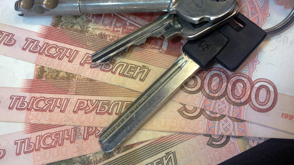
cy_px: 67
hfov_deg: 51.6
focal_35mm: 39
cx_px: 146
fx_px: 304
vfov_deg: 30.4
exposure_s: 1/20
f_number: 2.4
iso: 125
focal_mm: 4.28
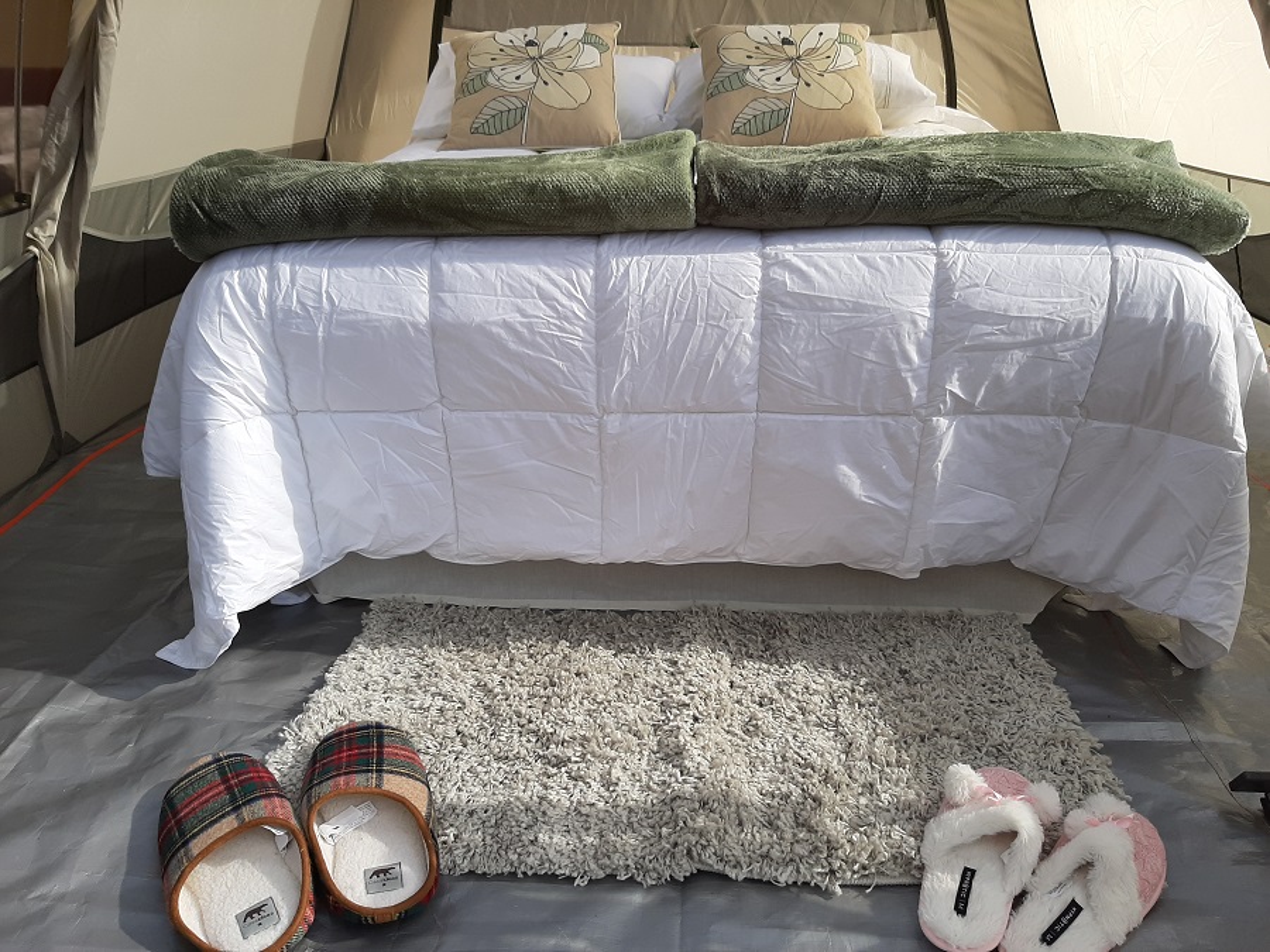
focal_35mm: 26
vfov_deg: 53.1
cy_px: 476
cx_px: 635
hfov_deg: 67.3
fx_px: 954
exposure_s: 1/1346
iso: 40
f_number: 1.7
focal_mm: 3.93
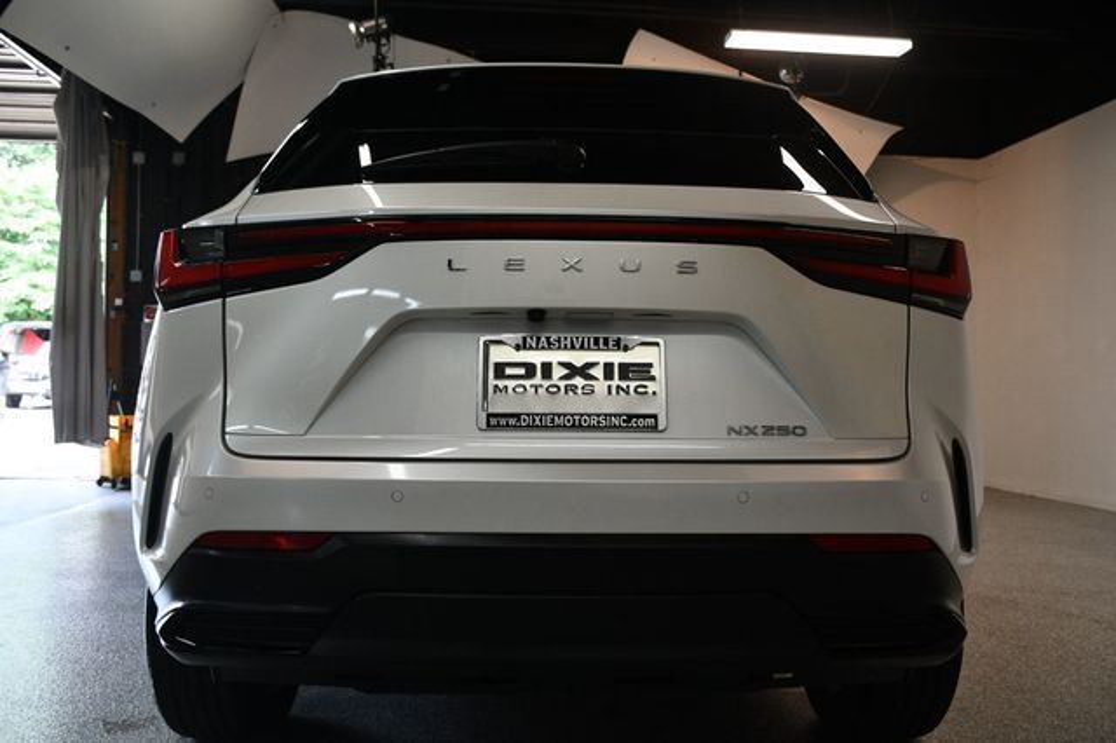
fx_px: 1022
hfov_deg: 57.2
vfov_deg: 39.9
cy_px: 372
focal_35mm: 33
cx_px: 558
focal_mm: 22
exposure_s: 1/200
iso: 800
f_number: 3.5
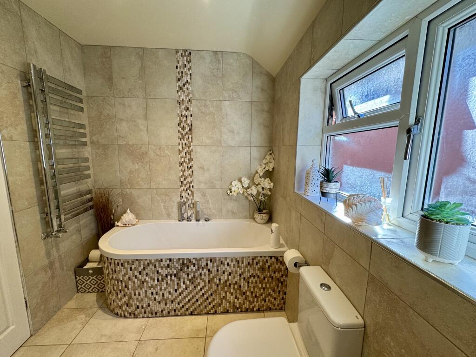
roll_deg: -0.2
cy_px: 178
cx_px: 238
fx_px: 193
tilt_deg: -8.3
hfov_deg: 102.1
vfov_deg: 85.7
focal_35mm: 14
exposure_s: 1/100
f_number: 2.2
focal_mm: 2.22
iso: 125
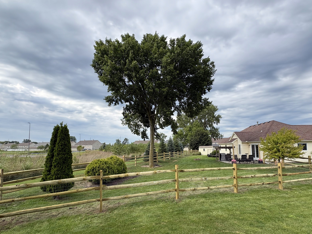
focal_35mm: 18
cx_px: 160
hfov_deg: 87.7
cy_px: 137
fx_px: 162
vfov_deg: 71.0
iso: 50
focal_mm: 2.22
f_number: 2.2
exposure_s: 1/687
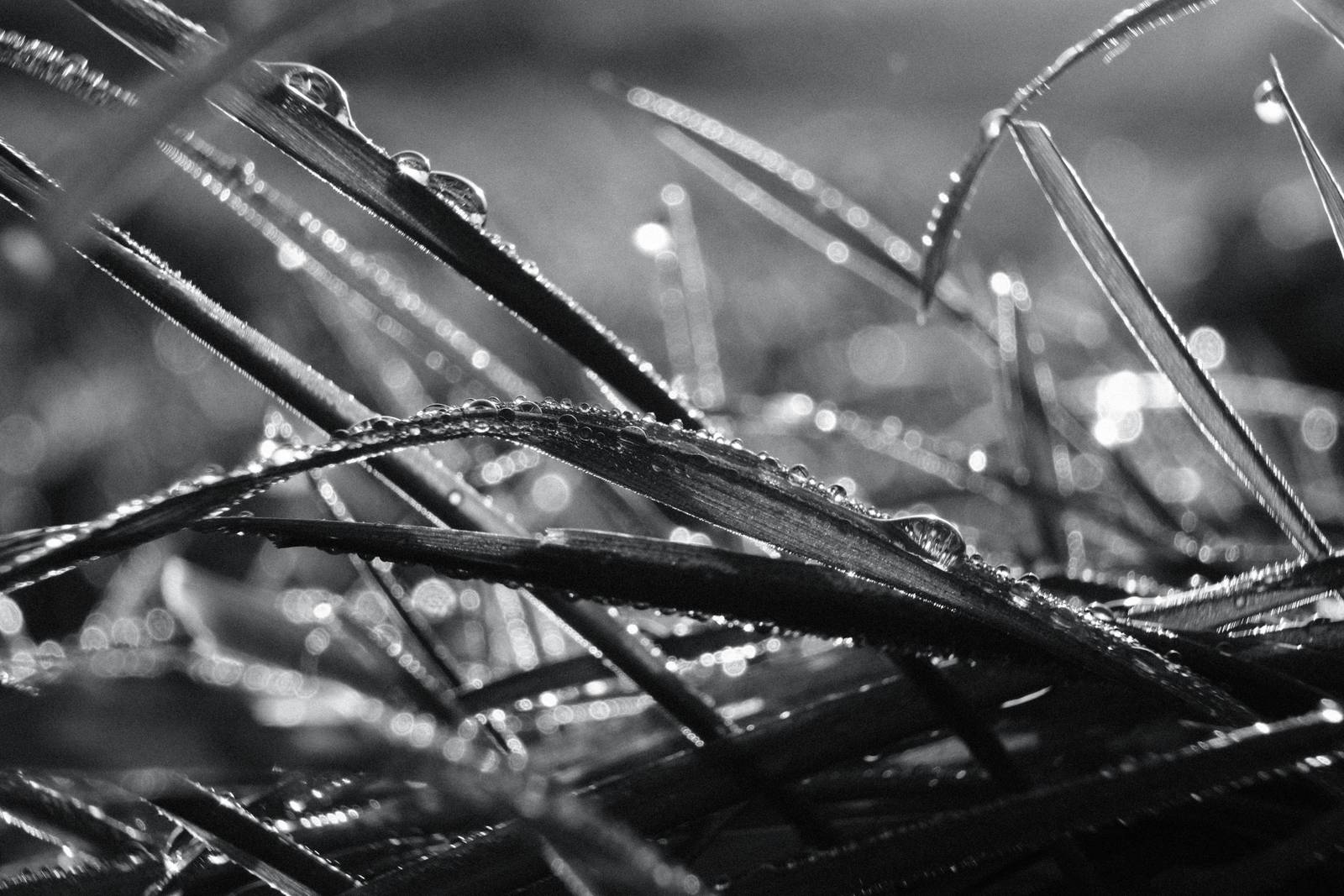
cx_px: 672
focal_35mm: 82
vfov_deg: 16.7
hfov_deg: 24.8
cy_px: 448
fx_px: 3061
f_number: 11
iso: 800
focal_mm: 54.5
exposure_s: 1/160
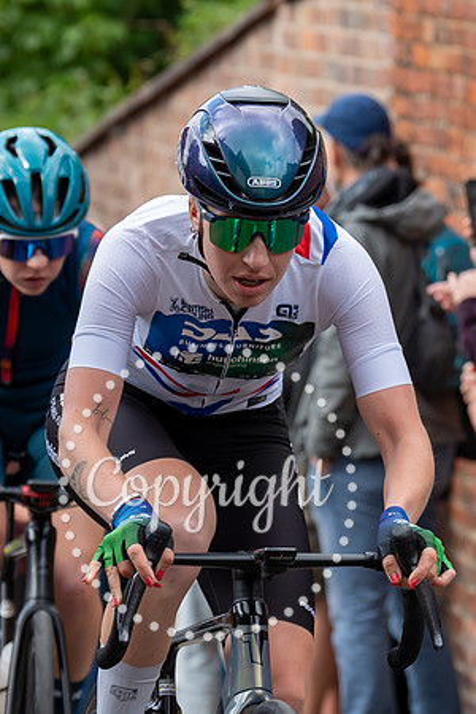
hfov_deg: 4.4
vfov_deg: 6.6
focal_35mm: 312
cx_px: 346
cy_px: 258
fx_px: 6180
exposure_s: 1/1000
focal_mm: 103
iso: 400
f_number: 4
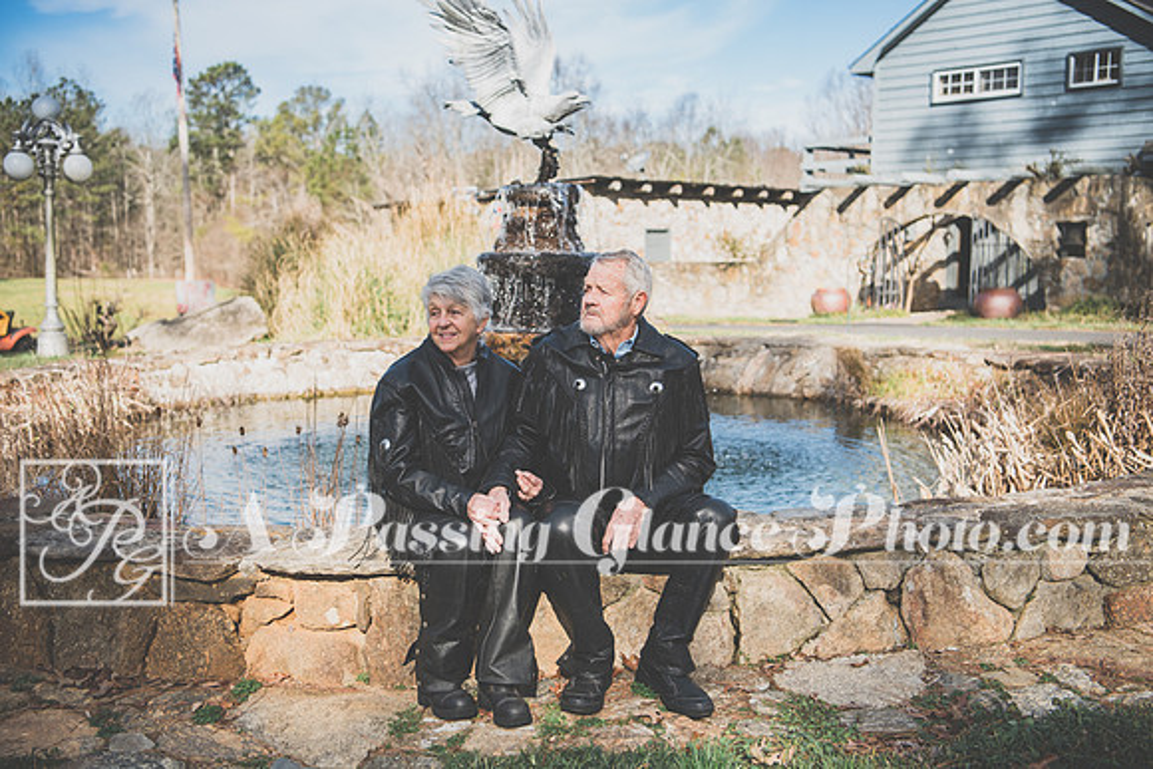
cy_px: 384
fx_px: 1281
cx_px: 576
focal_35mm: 40
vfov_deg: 33.4
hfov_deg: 48.4
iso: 450
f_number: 3.2
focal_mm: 40
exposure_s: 1/2500
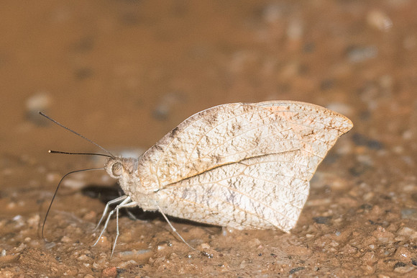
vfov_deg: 2.3
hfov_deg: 3.5
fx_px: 6778
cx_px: 244
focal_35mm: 586
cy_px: 157
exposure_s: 1/8000
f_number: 3.5
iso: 640
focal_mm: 150
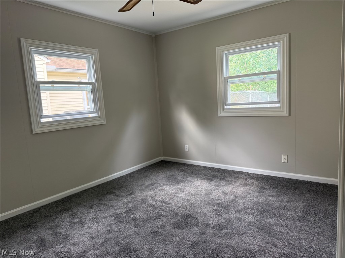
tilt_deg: -7.0
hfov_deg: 71.6
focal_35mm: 24
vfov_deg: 56.8
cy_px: 129
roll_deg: +3.1
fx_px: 239
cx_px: 172
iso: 200
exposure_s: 1/78
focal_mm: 6.76
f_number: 1.78
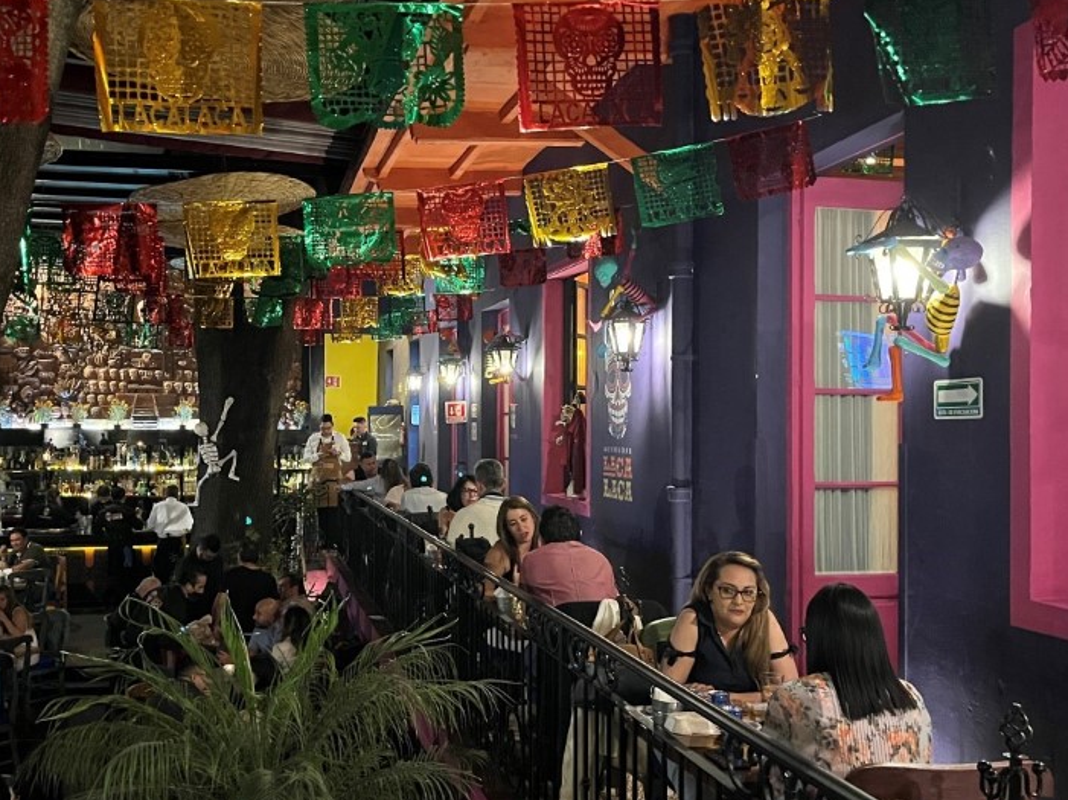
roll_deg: +0.0
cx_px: 449
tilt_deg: -0.8
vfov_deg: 37.7
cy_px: 431
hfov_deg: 48.8
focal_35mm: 38
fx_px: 1172
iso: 1000
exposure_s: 1/30
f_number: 1.6
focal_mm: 5.1
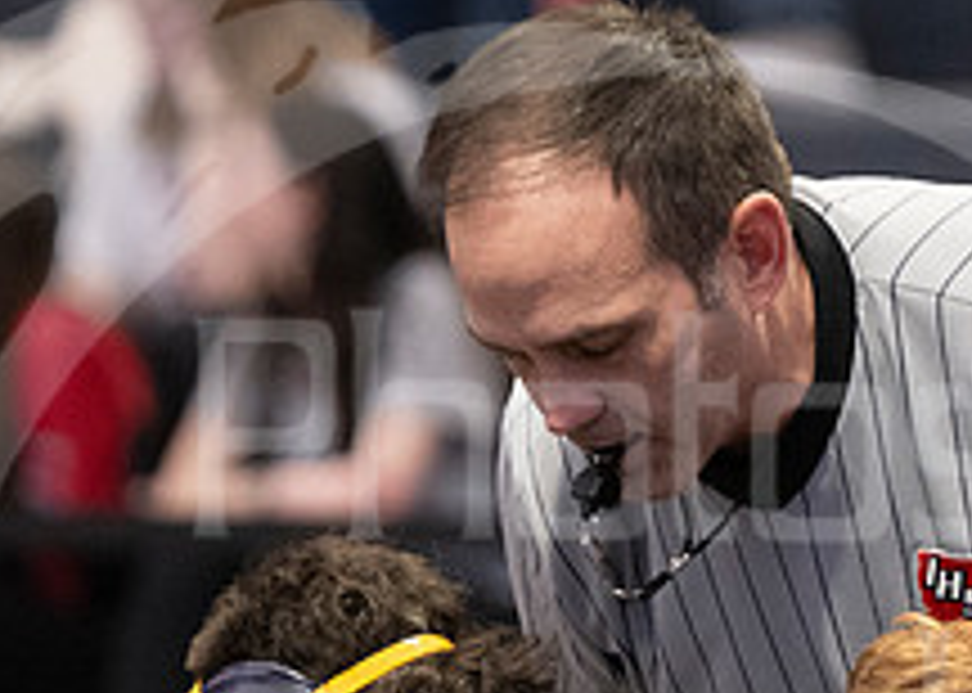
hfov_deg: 3.1
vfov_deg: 2.2
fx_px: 17850
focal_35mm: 647
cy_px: 1050
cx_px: 739
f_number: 2.8
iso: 3200
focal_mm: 155
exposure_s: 1/1000
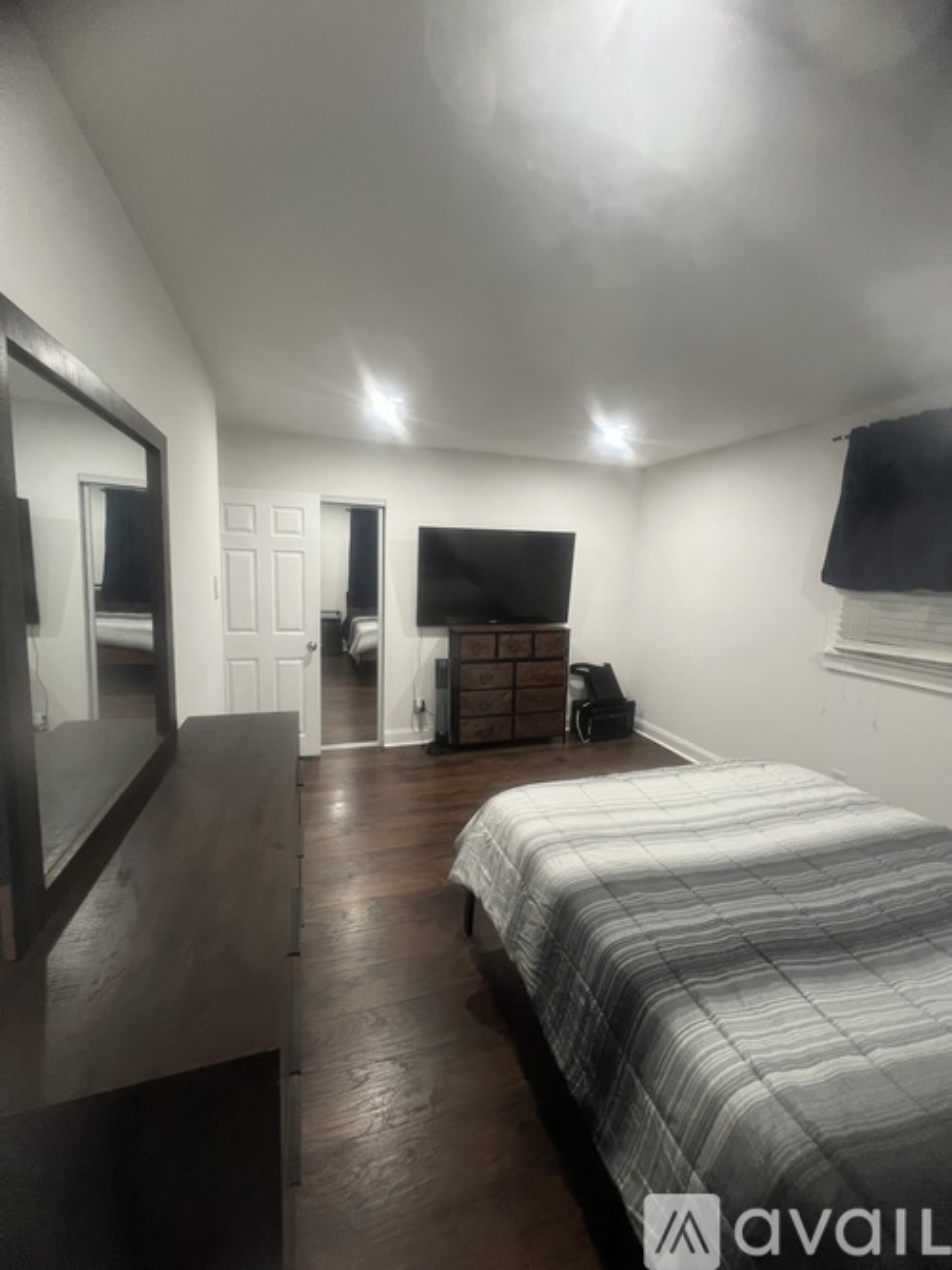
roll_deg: -2.6
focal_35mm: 13
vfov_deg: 106.2
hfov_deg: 89.9
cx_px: 476
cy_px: 635
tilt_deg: -7.5
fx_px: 477
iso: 500
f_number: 1.8
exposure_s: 1/60
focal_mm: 1.57
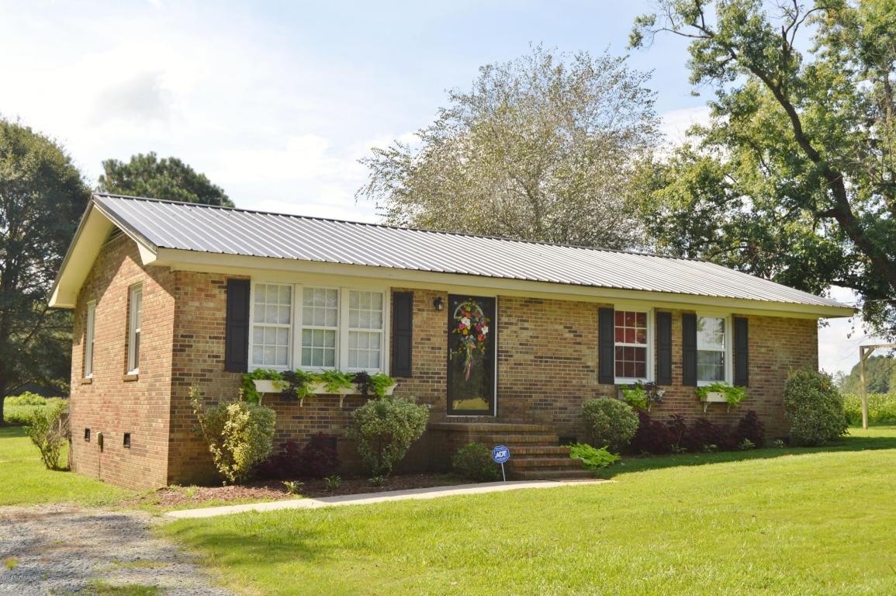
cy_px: 298
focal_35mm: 42
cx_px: 448
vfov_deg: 31.8
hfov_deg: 46.4
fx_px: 1044
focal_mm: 28
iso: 100
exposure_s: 1/200
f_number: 8
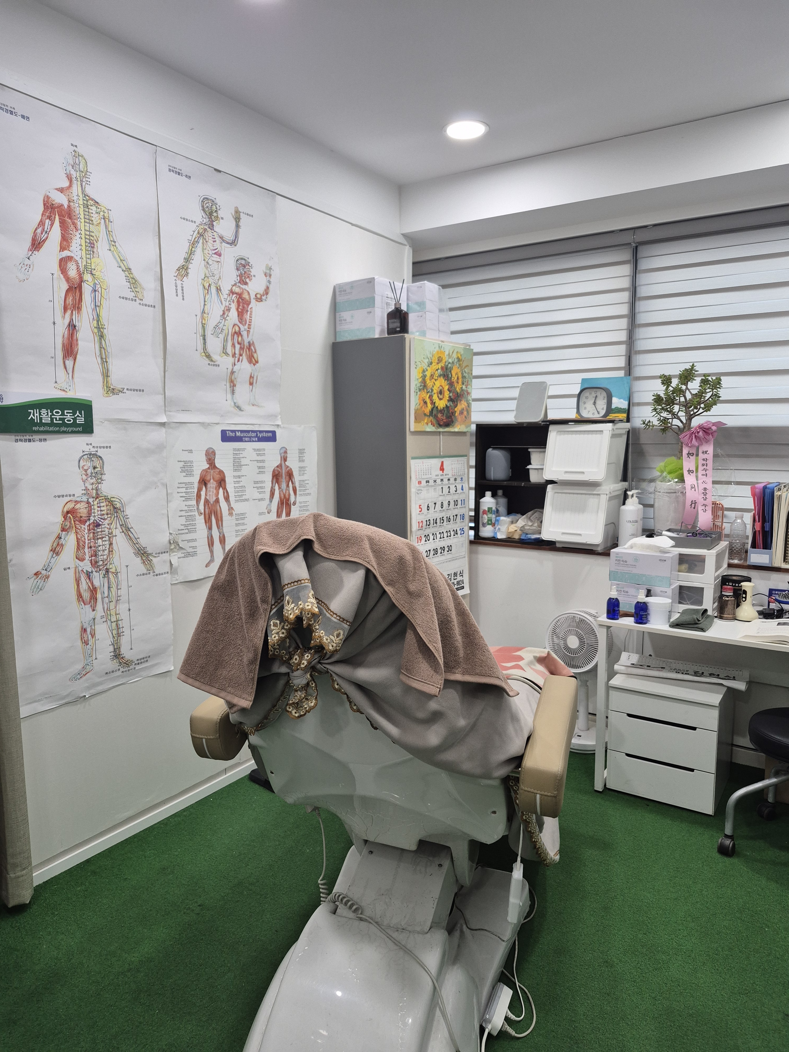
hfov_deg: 58.9
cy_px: 526
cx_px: 394
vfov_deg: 73.9
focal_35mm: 23
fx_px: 699
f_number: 1.8
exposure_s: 1/120
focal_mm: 5.4
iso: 200
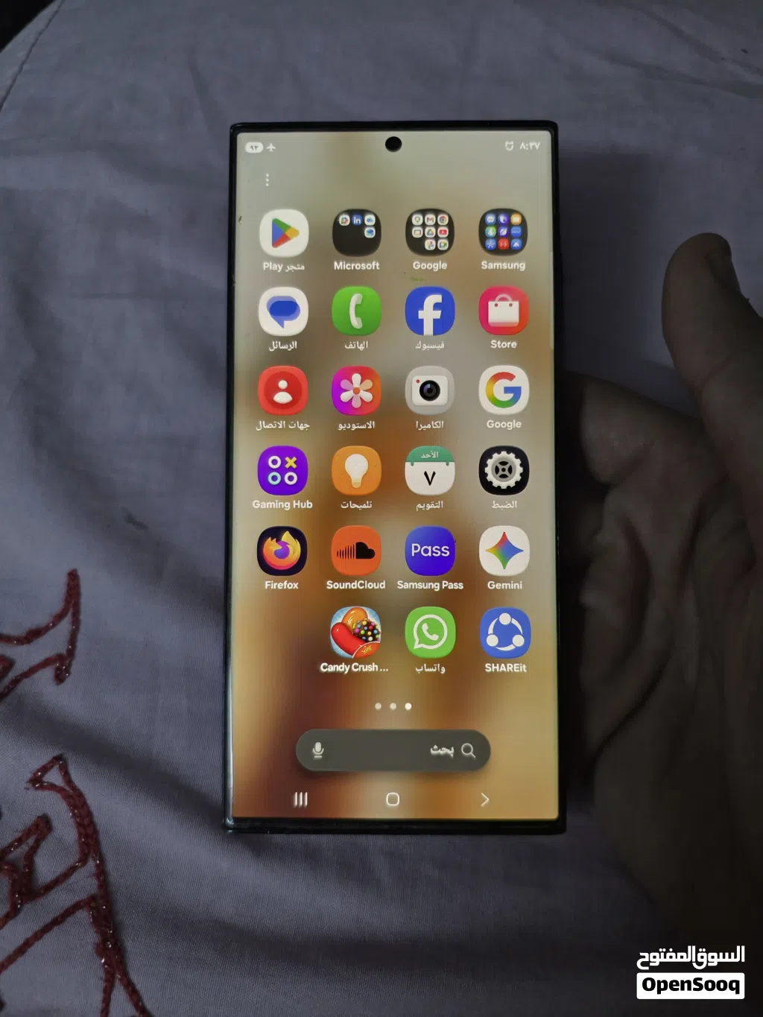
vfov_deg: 73.9
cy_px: 508
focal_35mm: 23
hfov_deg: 58.9
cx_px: 382
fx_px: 676
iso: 500
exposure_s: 1/120
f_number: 1.7
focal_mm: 6.25
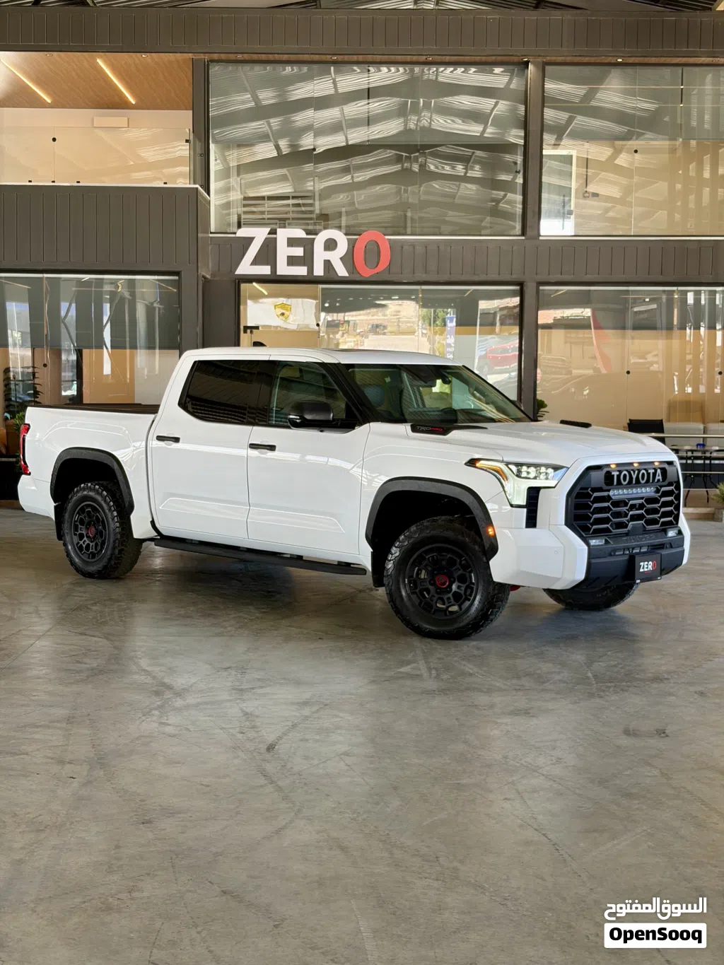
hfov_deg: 28.0
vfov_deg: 36.8
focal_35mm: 52
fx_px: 1450
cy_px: 482
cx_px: 362
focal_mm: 5.96
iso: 40
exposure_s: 1/122
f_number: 1.6
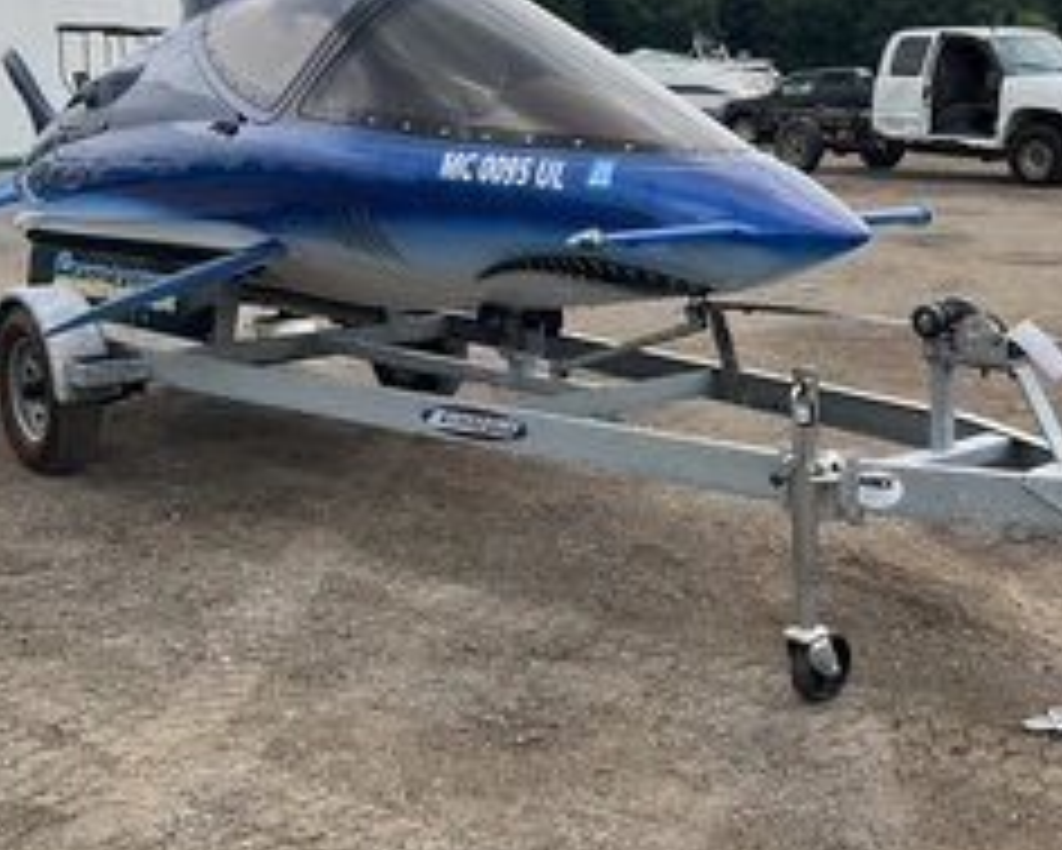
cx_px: 554
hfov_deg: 38.8
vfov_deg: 31.4
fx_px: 1509
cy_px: 342
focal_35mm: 48
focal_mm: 3
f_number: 1.8
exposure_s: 1/842
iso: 25
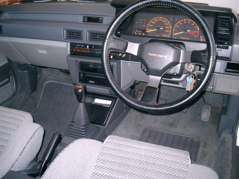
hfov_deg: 50.1
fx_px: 255
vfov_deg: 38.7
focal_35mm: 37
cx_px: 120
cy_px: 90
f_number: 2.6
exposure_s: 1/60
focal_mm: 7.6
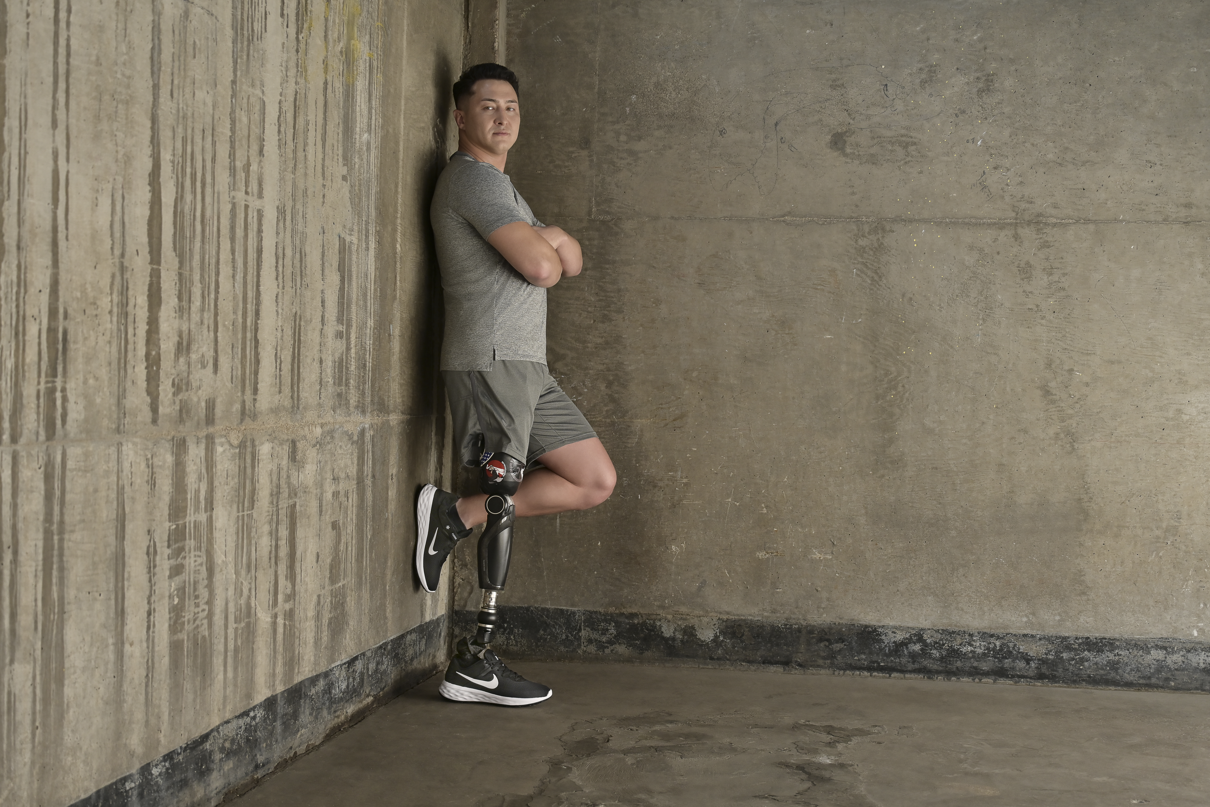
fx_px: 1445
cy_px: 404
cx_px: 605
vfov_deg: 31.2
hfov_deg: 45.4
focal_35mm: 43
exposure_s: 1/800
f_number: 4
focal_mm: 43
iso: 400
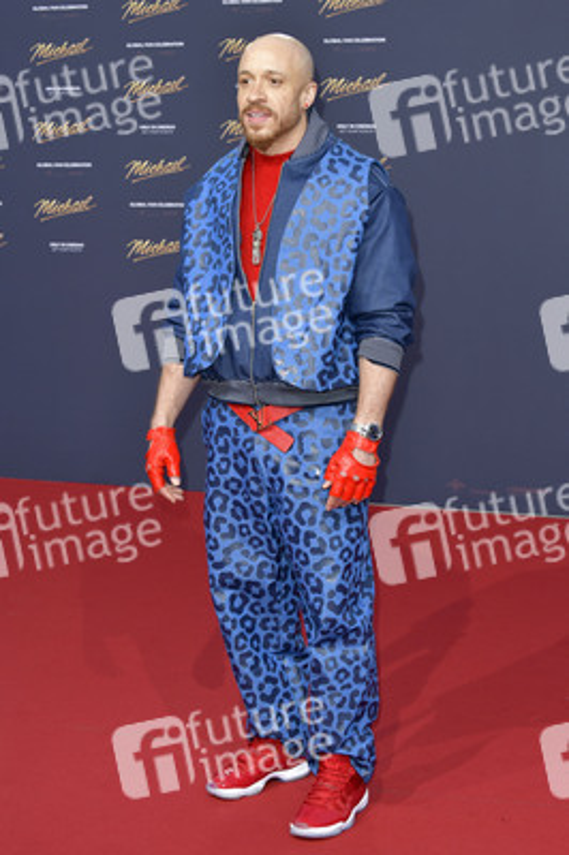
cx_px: 284
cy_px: 428
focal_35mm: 70
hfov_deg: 19.4
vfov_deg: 28.9
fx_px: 1662
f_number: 6.3
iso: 400
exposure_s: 1/200
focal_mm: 70
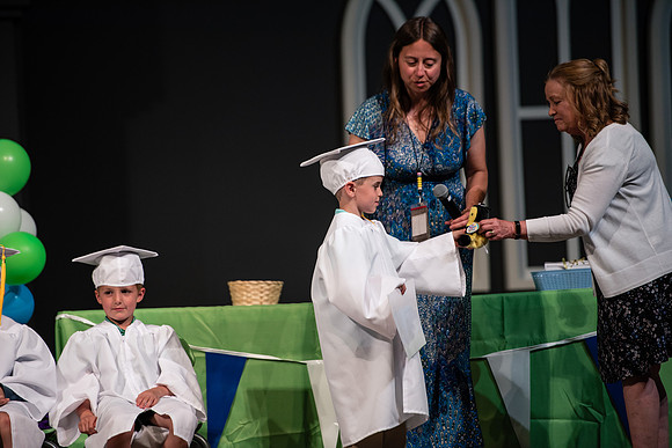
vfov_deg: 6.9
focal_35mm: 200
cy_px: 224
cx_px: 336
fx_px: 3734
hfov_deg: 10.3
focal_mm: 200
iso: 500
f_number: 2.8
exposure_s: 1/400
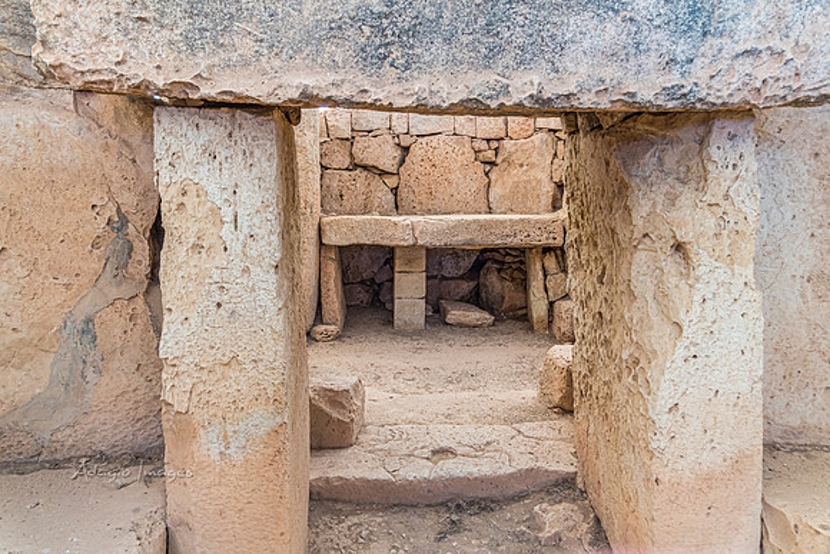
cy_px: 277
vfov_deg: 48.0
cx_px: 415
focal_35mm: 27
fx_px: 623
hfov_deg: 67.4
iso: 400
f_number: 5
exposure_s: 1/60
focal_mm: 18
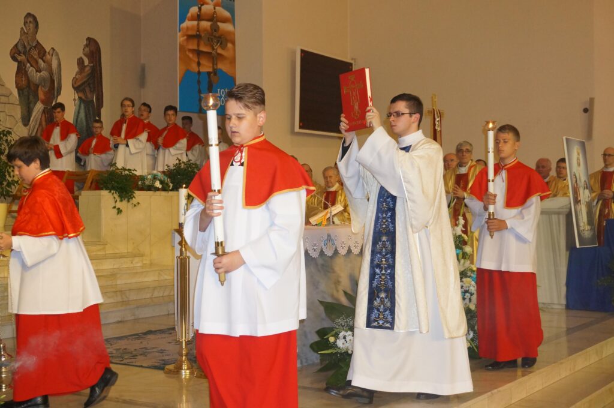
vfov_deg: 26.4
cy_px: 204
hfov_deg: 38.9
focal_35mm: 51
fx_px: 869
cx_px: 307
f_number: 5
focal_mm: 34
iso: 2000
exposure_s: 1/160
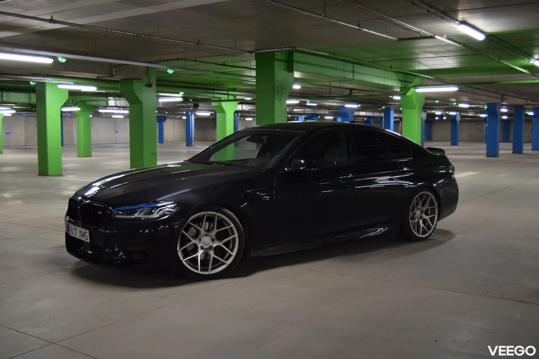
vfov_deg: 34.2
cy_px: 180
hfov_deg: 49.6
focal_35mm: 39
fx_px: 584
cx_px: 270
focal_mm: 26
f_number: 4
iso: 1600
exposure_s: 1/60
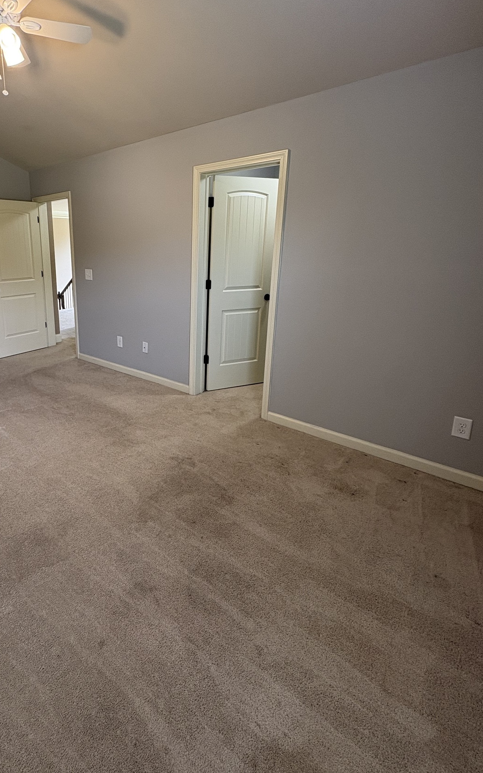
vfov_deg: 90.6
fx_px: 379
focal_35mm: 18
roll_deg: +0.4
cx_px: 141
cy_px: 335
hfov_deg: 62.5
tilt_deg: -12.4
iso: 160
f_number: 2.2
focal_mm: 2.22
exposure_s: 1/60
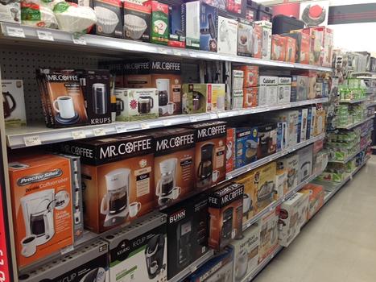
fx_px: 358
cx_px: 188
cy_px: 141
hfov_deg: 55.4
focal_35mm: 33
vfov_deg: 42.9
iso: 50
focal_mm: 4.12
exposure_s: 1/20
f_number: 2.4
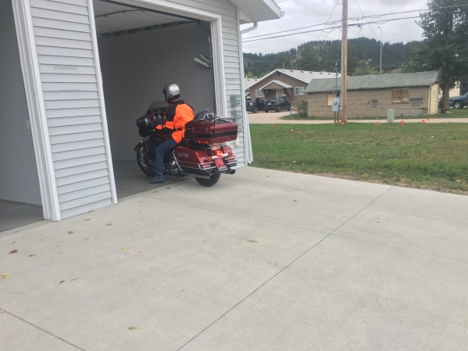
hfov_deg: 58.3
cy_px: 185
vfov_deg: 45.4
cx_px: 247
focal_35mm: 31
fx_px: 419
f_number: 2.2
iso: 25
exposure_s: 1/126
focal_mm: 4.15
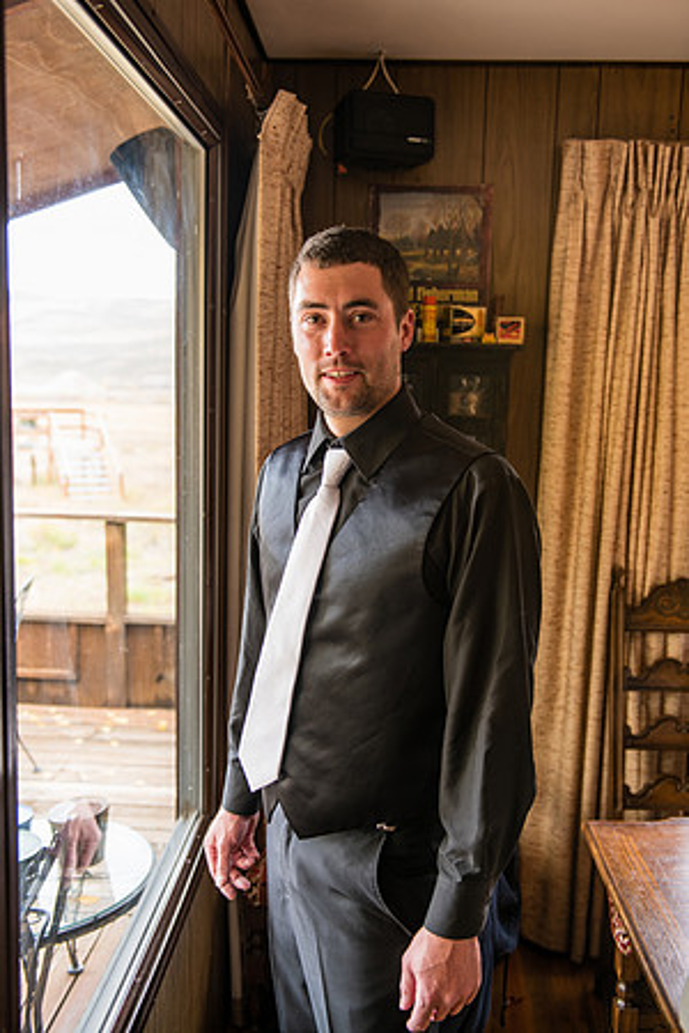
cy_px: 516
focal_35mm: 34
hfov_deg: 38.9
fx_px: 976
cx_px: 344
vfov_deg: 55.8
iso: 100
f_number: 3.2
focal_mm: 34
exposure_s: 1/40
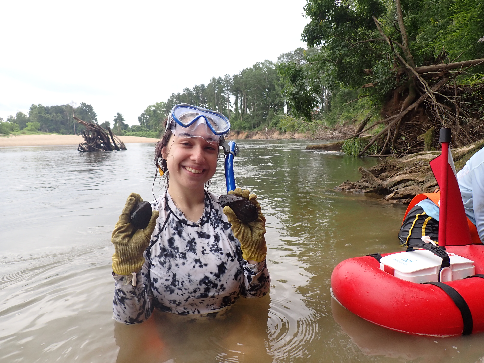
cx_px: 242
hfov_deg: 69.4
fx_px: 350
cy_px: 182
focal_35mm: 25
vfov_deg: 54.9
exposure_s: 1/250
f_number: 2.8
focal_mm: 4.5
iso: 100
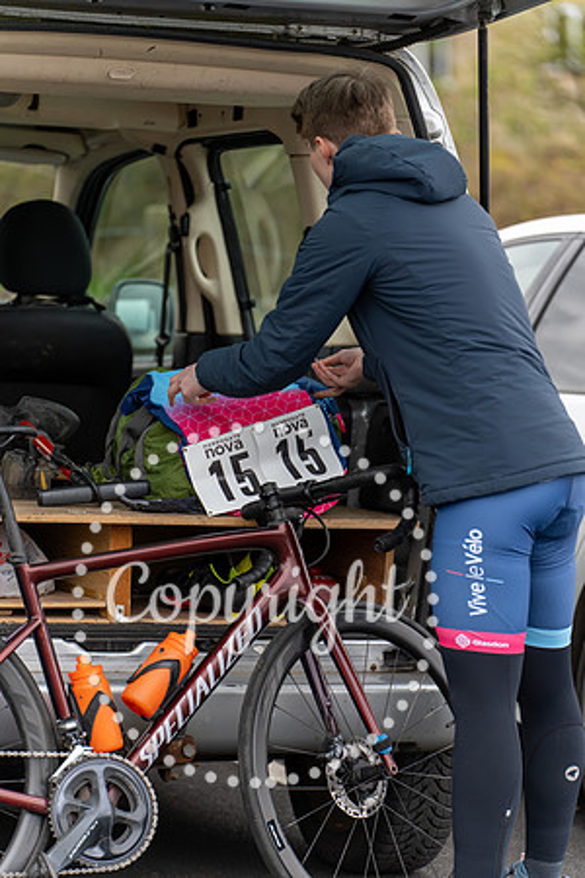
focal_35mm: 155
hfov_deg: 8.9
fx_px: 3778
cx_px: 292
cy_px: 439
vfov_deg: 13.2
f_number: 3.2
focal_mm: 155
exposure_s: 1/640
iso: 160
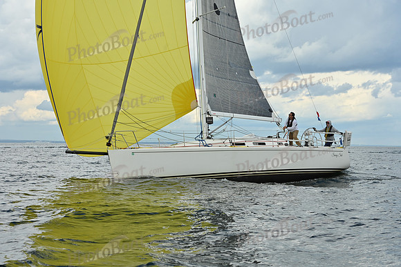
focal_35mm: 70
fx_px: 780
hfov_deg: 28.8
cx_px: 200
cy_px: 134
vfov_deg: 19.5
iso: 250
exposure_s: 1/800
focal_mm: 70
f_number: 7.1
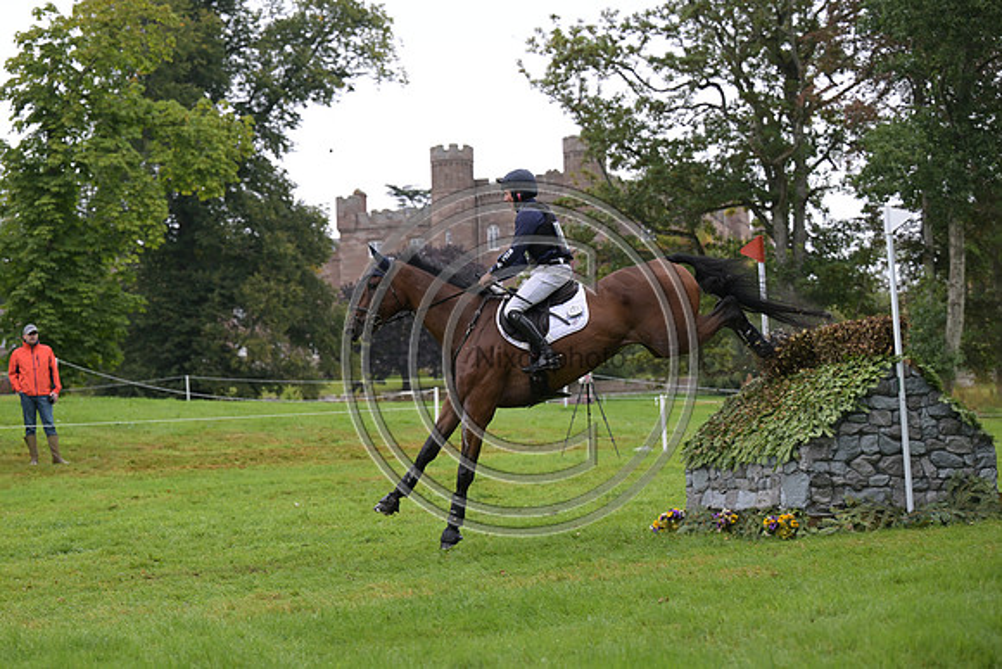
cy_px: 334
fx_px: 2366
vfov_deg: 16.1
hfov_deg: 23.9
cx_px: 501
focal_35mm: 85
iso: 640
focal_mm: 85
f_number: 4
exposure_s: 1/1250
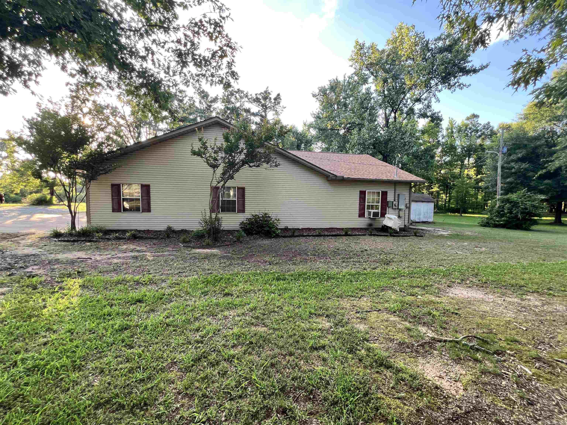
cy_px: 212
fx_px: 213
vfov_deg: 89.9
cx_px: 284
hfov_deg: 106.2
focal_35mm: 13
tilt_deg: -4.2
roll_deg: -1.1
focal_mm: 1.57
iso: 64
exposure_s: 1/99
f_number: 1.8
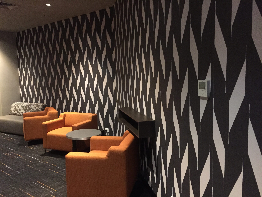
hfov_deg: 61.7
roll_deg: +0.5
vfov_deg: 48.2
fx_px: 219
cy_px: 98
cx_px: 131
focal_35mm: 29
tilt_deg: -6.5
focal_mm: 4.15
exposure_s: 1/17
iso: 400
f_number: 2.2
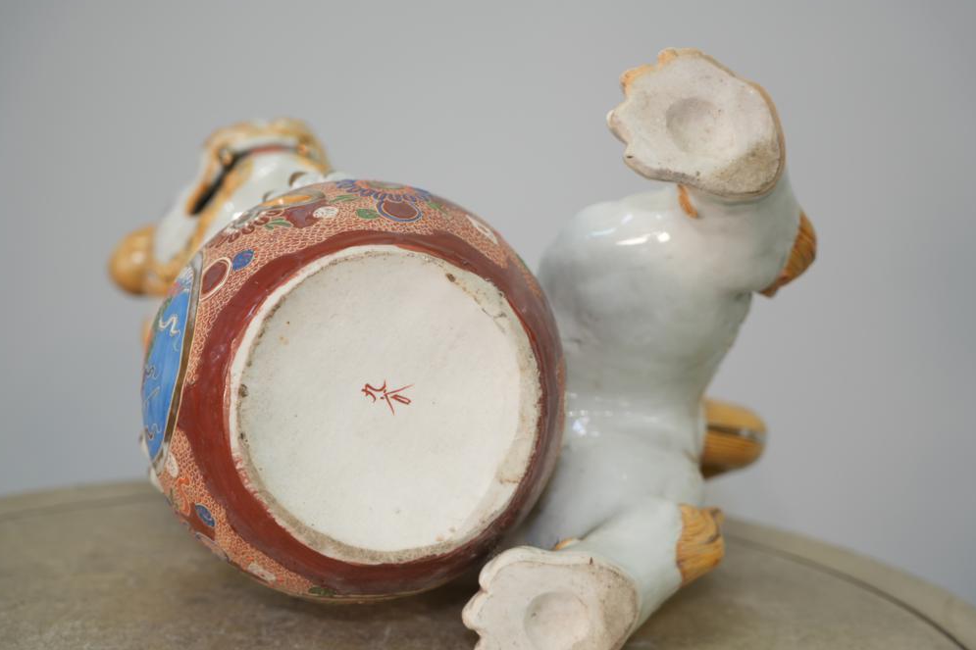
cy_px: 331
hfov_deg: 23.9
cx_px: 476
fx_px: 2304
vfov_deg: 16.1
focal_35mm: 85
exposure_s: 1/80
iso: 500
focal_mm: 78
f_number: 4
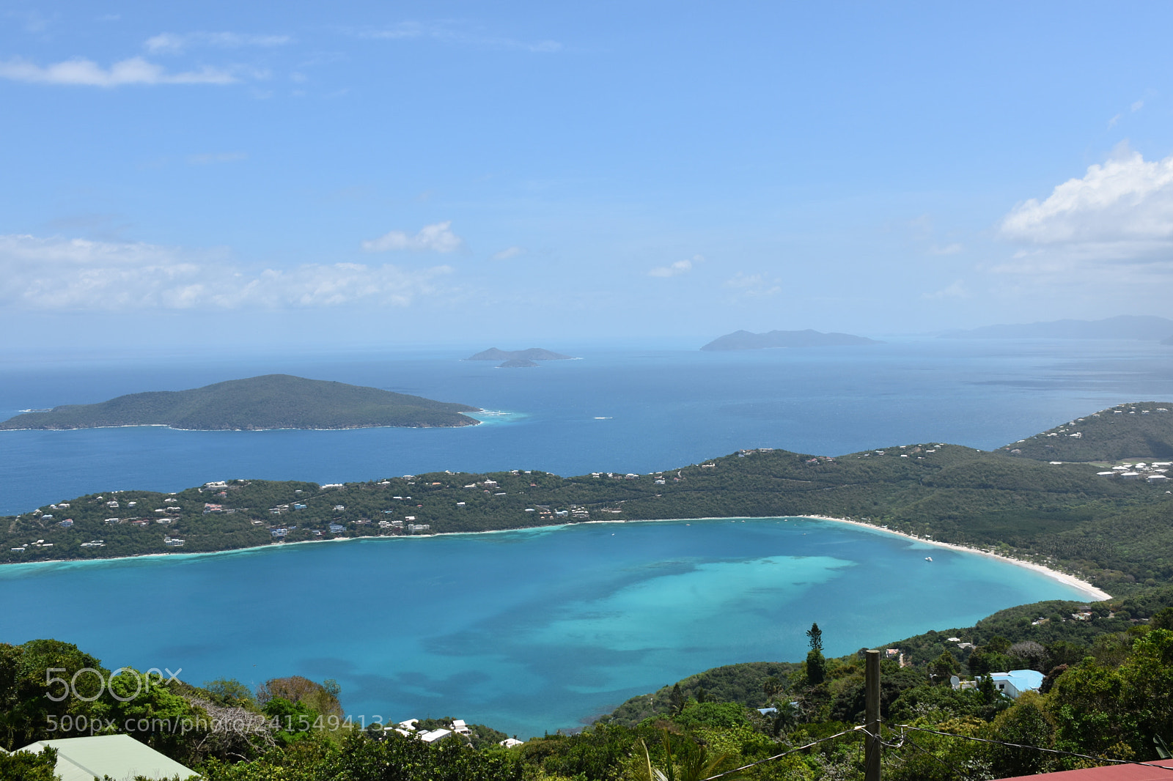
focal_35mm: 36
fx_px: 1173
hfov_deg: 53.1
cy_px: 390
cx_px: 586
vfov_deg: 36.9
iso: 200
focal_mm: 24
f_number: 10
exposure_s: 1/400
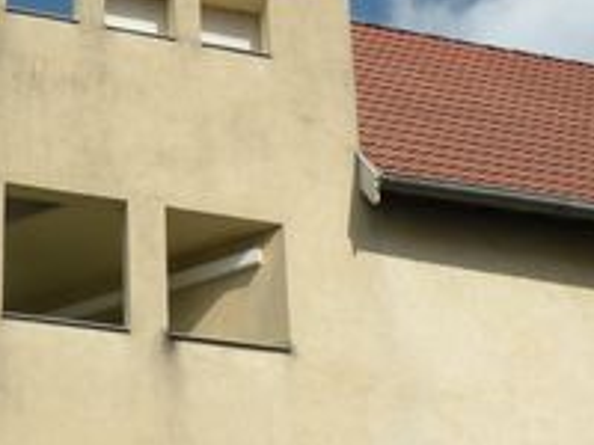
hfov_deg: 18.3
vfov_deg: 13.6
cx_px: 223
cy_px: 449
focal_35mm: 107
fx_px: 1836
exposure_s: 1/296
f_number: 7.1
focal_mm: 7.4
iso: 64
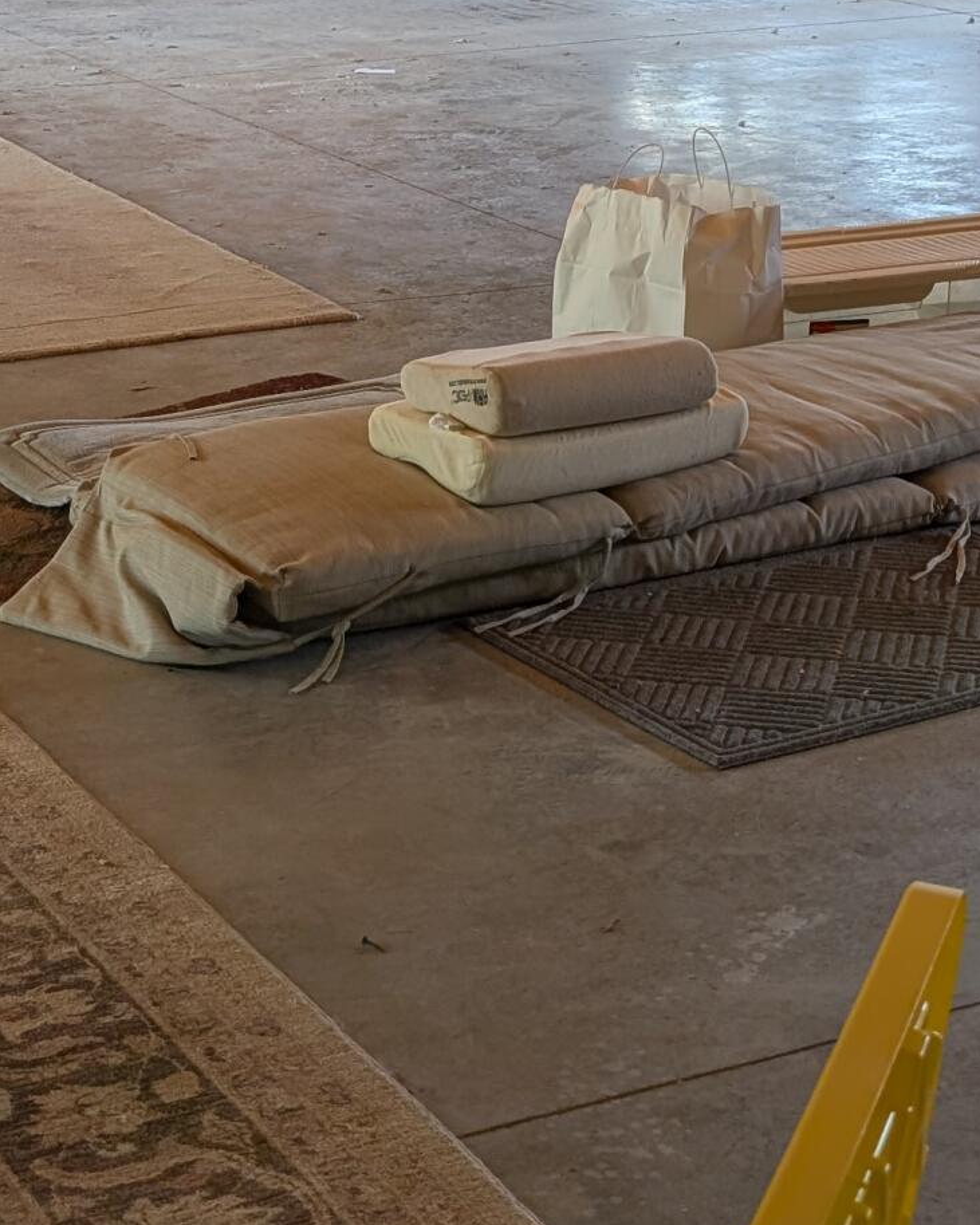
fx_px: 2792
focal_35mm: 77
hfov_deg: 19.8
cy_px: -101
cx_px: 315
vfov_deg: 23.3
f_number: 1.68
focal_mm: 6.9
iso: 22
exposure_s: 1/120
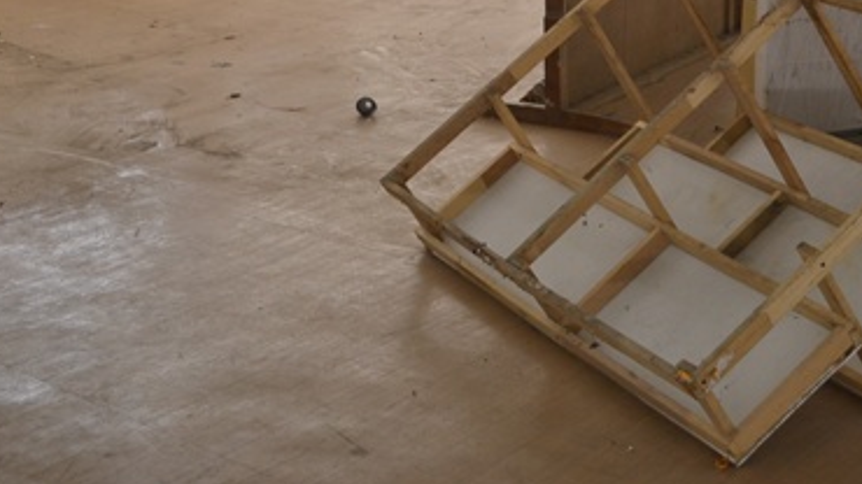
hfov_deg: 29.9
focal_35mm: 70
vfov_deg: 16.8
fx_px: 1600
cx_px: 580
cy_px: -19
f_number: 4
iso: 400
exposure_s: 1/80
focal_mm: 22
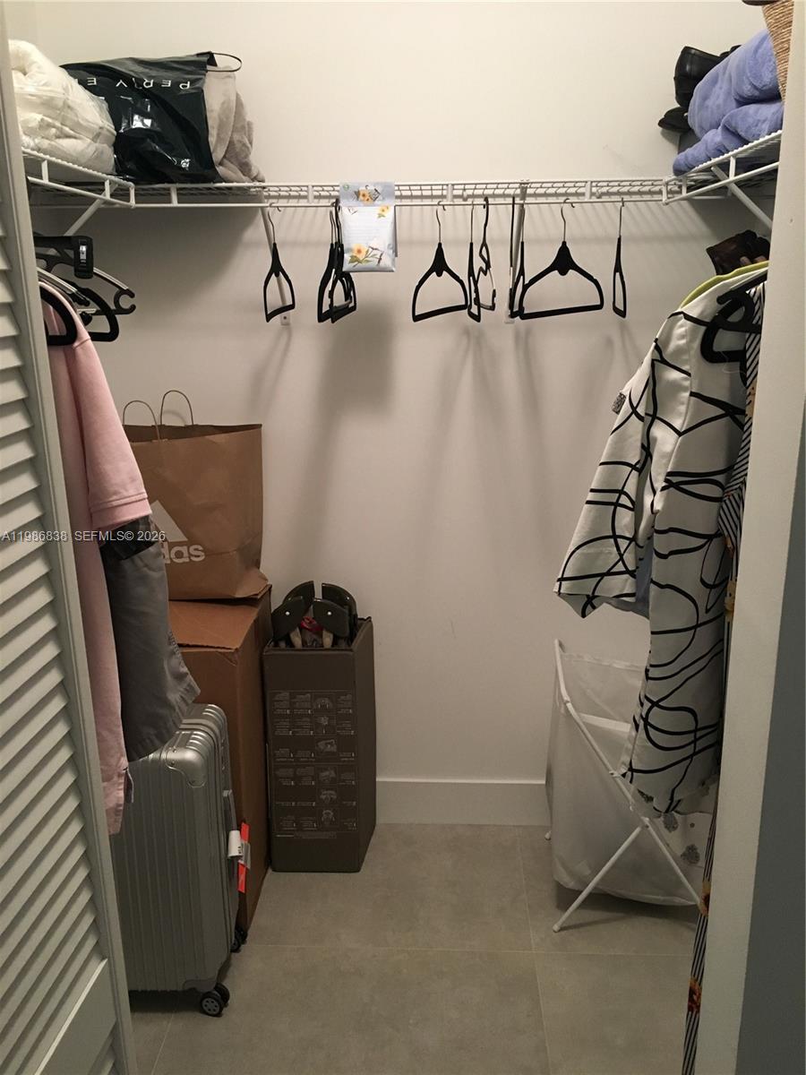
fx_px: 900
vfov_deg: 61.7
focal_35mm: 29
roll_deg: +1.3
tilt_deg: -16.9
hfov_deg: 48.2
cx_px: 403
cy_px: 538
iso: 125
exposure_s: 1/30
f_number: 2.2
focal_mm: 4.15
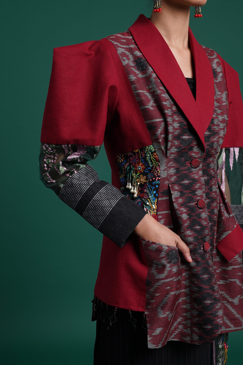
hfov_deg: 23.8
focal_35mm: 57
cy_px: 182
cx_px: 122
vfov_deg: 35.1
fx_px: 577
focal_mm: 38
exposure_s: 1/125
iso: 200
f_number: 10
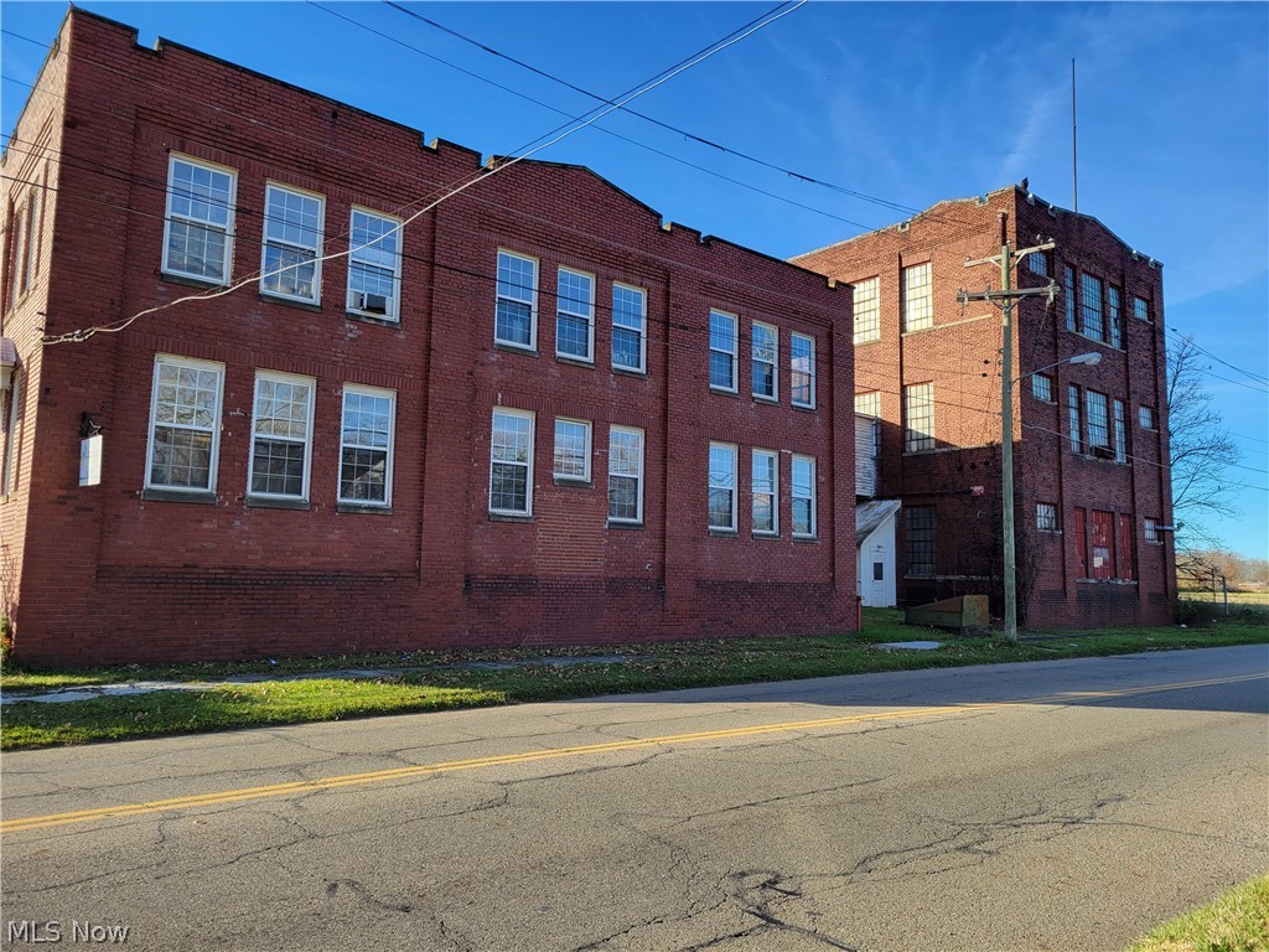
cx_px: 634
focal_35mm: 26
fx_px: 953
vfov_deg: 53.1
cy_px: 476
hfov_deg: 67.3
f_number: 1.8
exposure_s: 1/686
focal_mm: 5.4
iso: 40
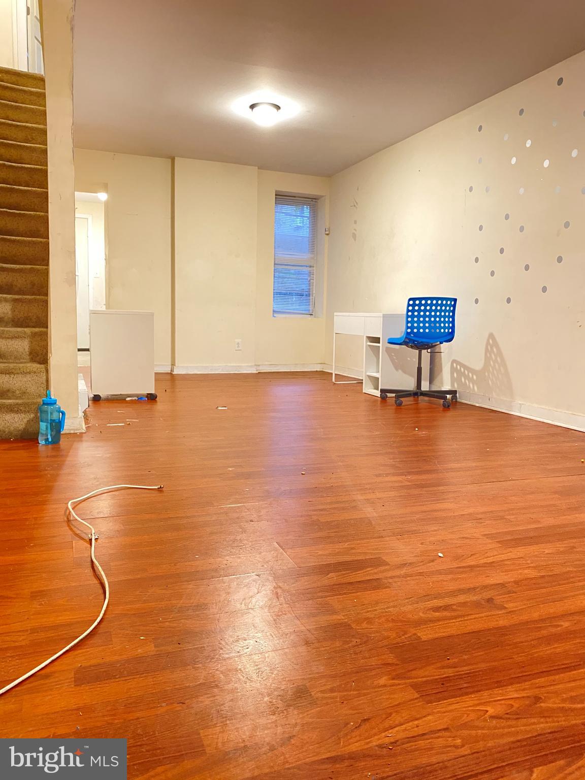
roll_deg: -2.3
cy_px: 390
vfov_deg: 67.3
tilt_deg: -6.6
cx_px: 292
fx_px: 586
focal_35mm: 26
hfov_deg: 53.1
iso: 1000
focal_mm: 4.25
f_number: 1.8
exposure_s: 1/24
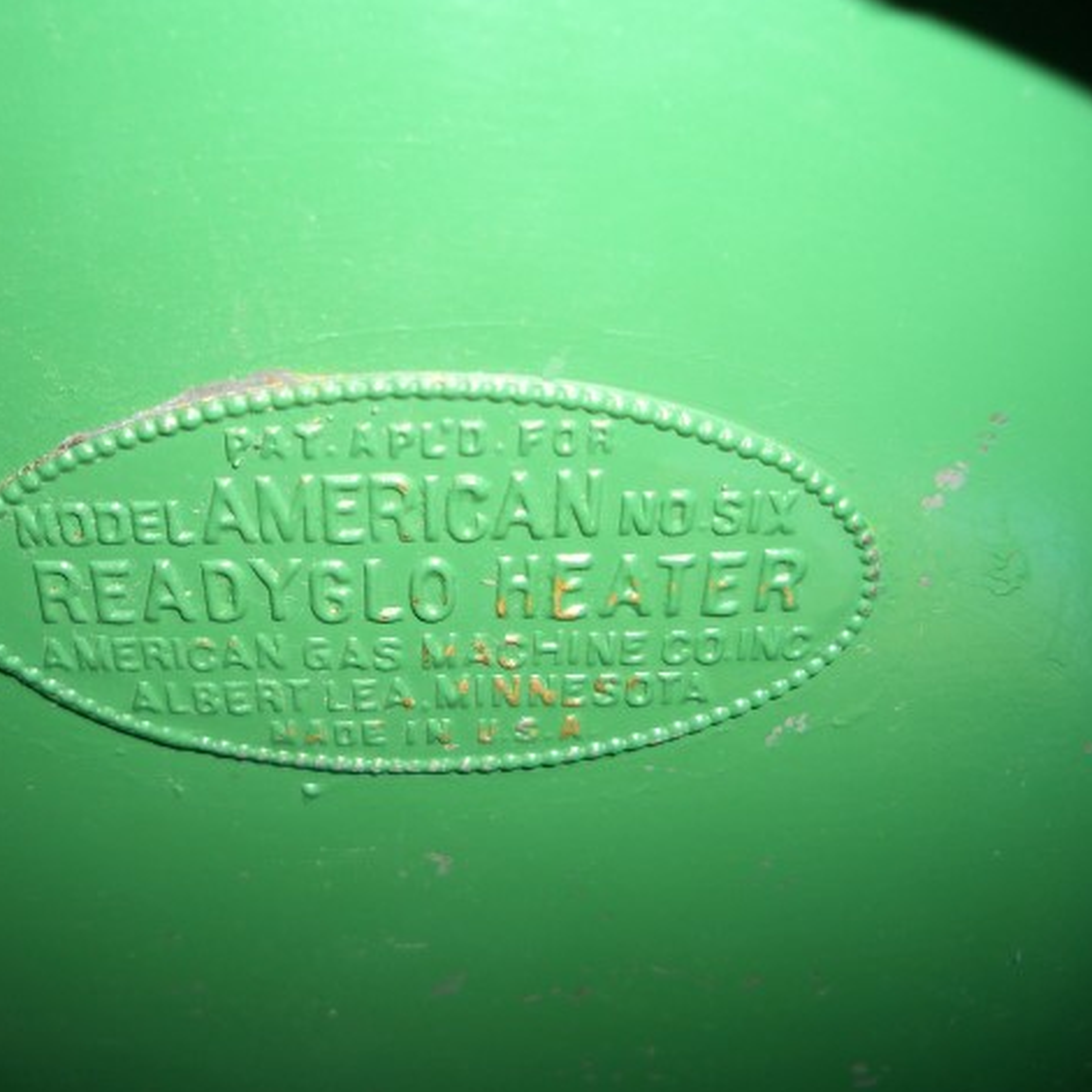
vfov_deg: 40.0
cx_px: 357
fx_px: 1499
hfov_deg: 39.5
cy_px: 549
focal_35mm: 42
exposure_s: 1/60
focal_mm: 5.8
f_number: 2.6
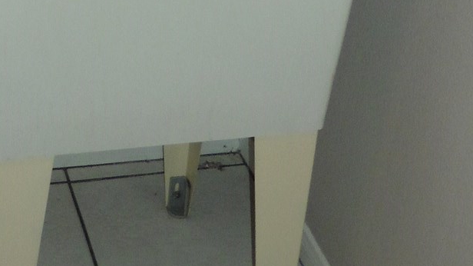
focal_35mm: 87
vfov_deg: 12.4
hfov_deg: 23.7
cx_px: 31
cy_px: -253
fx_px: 1091
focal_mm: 4.3
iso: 160
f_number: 3.3
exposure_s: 1/60
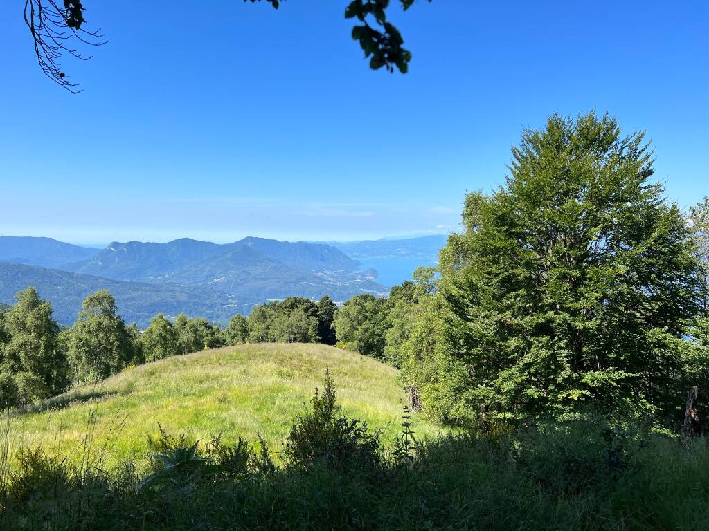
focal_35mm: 26
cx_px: 354
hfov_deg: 67.3
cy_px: 266
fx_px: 533
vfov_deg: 53.1
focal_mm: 5.7
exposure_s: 1/3356
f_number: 1.5
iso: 50
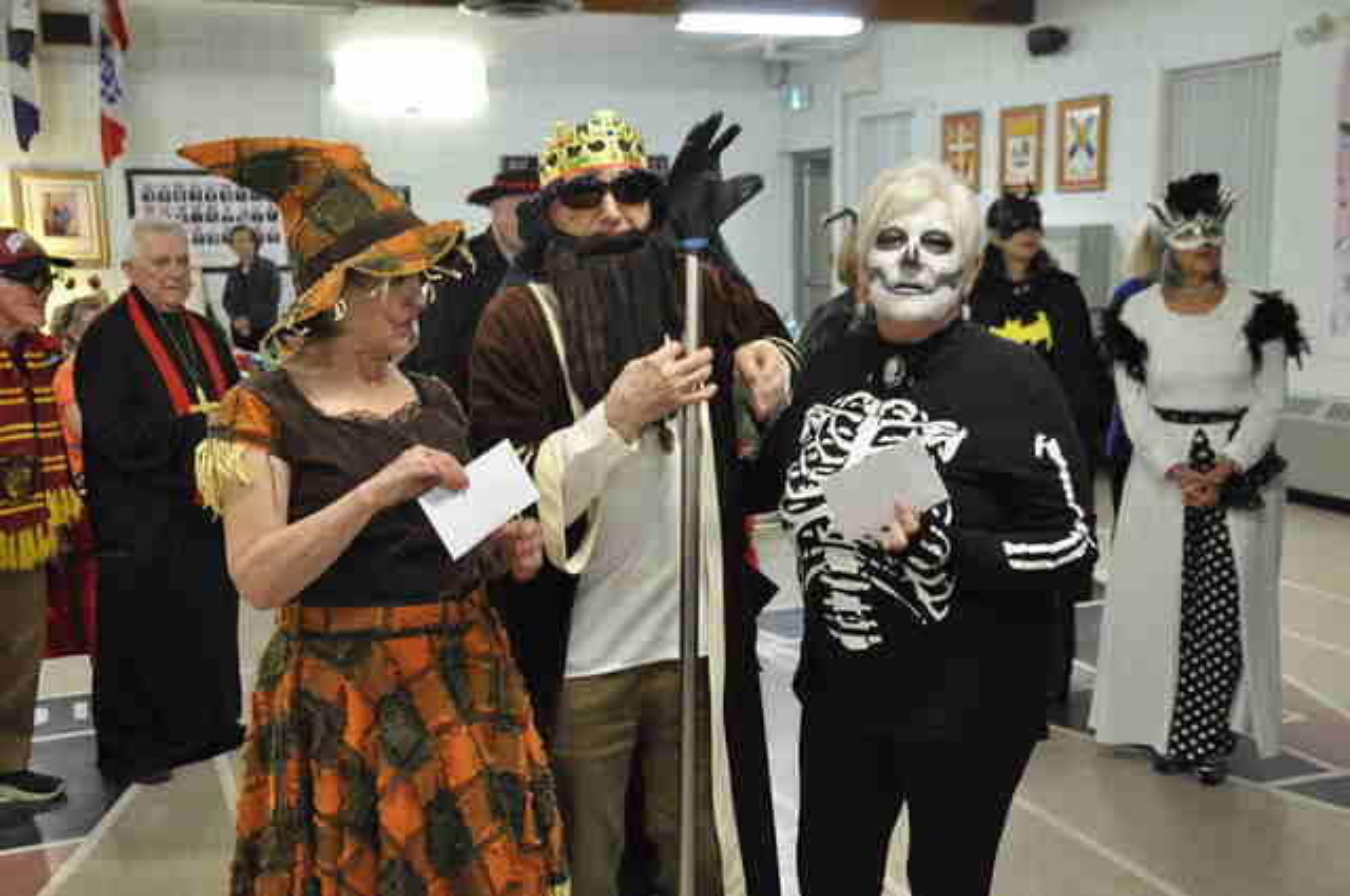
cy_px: 448
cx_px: 675
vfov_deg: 32.9
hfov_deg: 48.0
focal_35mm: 40
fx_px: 1517
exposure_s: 1/40
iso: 2000
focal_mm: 27
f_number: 5
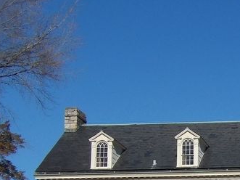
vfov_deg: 11.4
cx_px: 251
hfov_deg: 15.1
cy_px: 211
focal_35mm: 128
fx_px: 887
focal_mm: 9.5
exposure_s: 1/962
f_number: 3.9
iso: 100
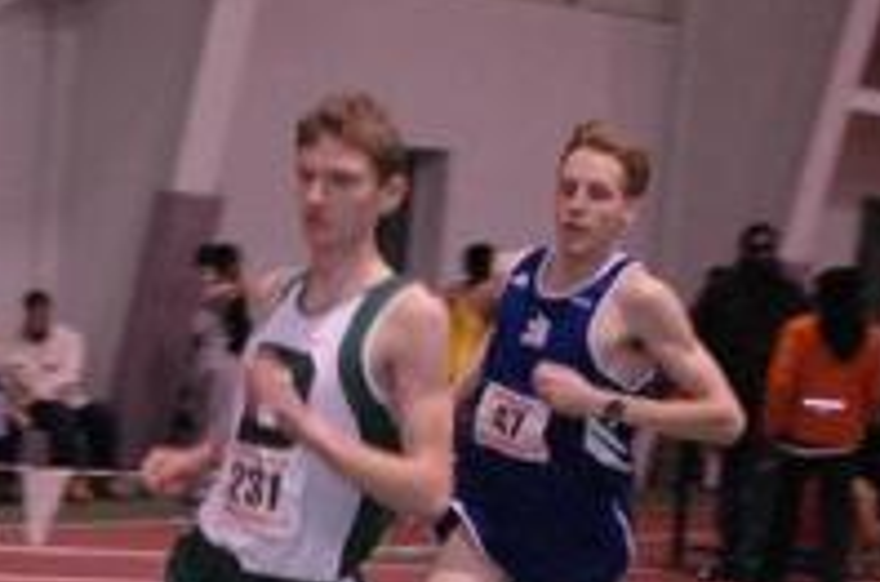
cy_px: 551
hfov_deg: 14.5
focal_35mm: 132
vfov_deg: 10.3
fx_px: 3219
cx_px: -464
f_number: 4.5
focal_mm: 24
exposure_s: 1/100
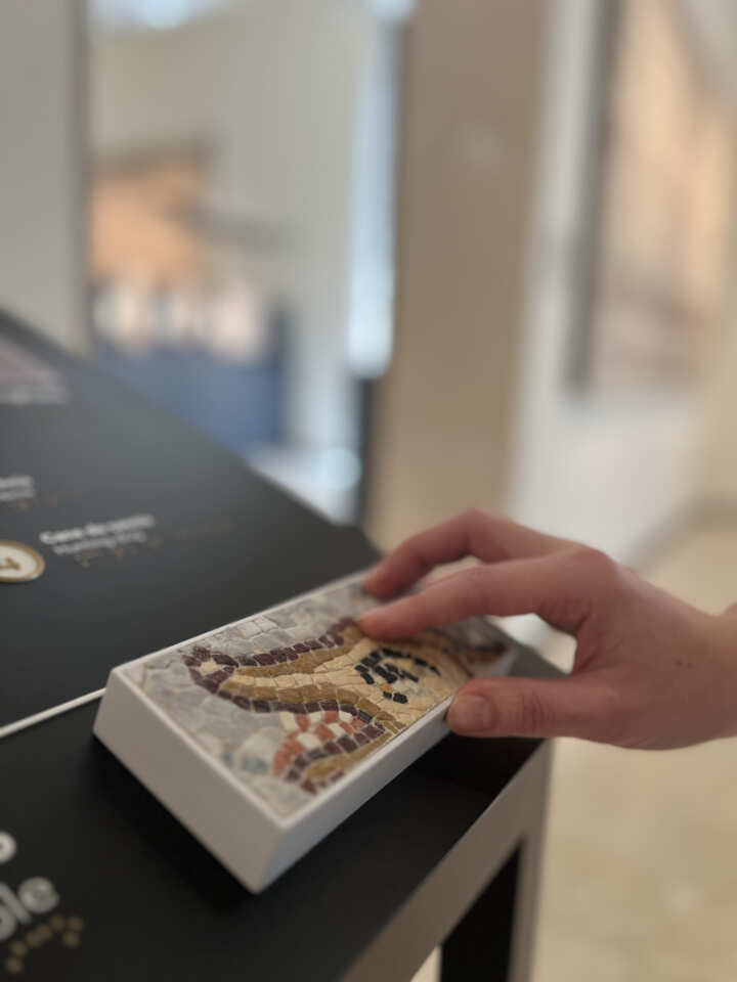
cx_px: 368
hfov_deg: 53.1
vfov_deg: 67.3
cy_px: 491
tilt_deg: -9.2
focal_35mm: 26
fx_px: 738
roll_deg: -2.5
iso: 80
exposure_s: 1/50
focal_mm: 5.7
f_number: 1.5
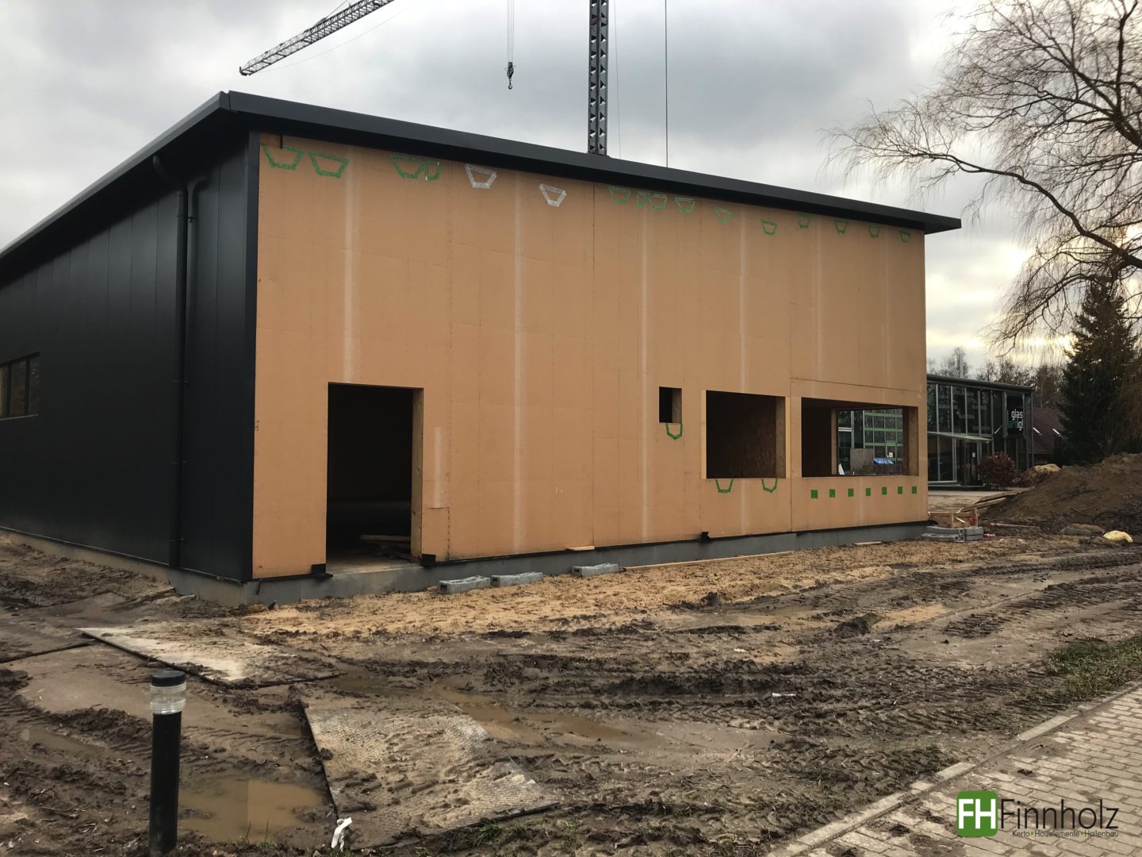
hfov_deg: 63.4
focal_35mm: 28
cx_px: 571
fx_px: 924
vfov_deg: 49.7
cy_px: 428
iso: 20
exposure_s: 1/394
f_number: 1.8
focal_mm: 3.99
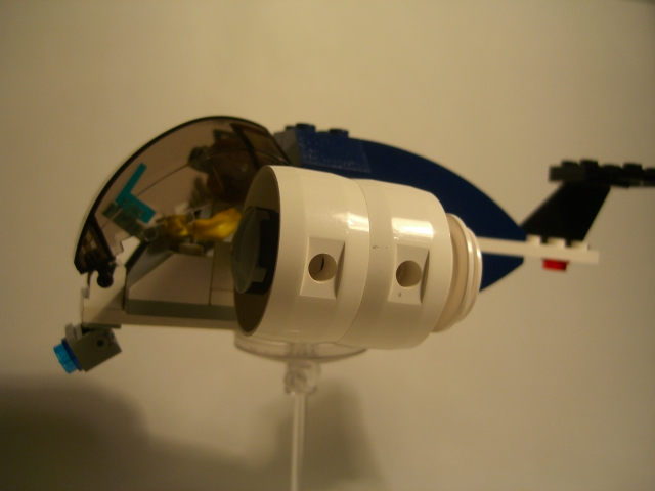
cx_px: 328
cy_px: 246
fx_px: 719
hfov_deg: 49.0
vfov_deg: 37.7
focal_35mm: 38
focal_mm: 7.9
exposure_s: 1/80
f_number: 2.8
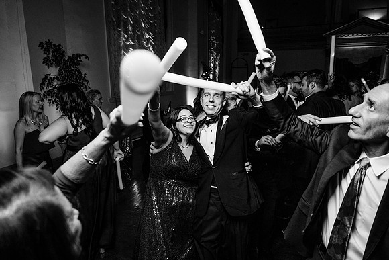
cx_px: 194
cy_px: 130
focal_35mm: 24
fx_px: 261
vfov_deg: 52.9
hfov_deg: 73.4
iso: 2000
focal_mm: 24
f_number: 4
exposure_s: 1/200
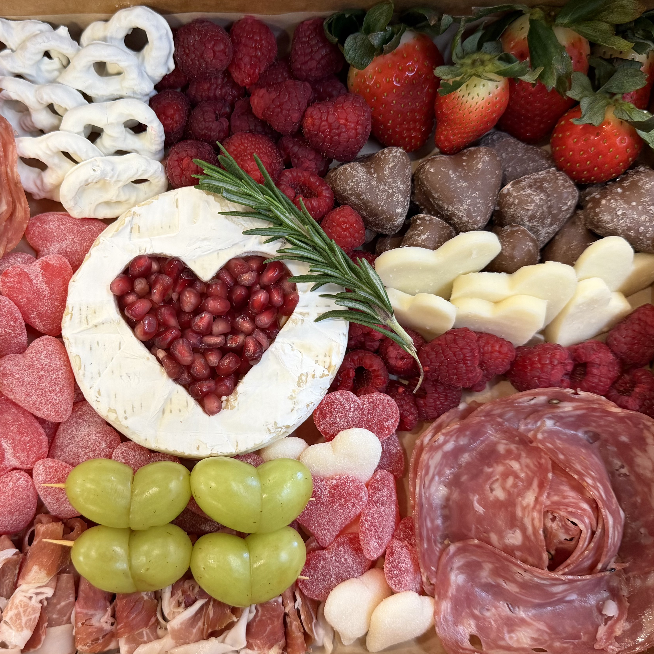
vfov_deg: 54.0
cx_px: 222
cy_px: 346
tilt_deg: -85.6
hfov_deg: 53.1
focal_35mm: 30
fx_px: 641
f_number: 1.78
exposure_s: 1/60
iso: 200
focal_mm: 6.76
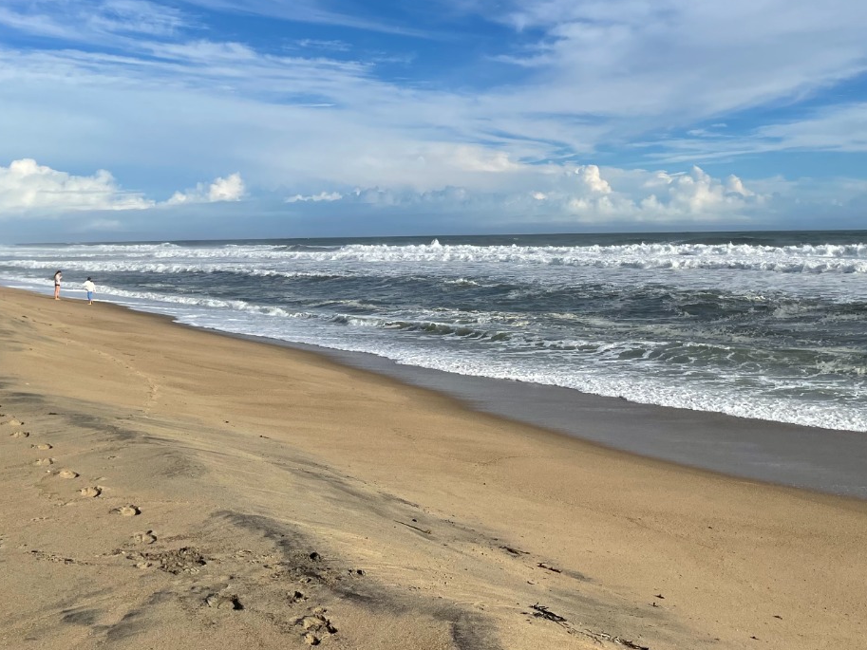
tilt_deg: +3.5
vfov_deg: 34.4
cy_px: 165
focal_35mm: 41
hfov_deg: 45.7
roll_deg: +1.0
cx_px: 493
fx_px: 1027
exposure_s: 1/6897
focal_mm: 4.2
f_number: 1.6
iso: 32
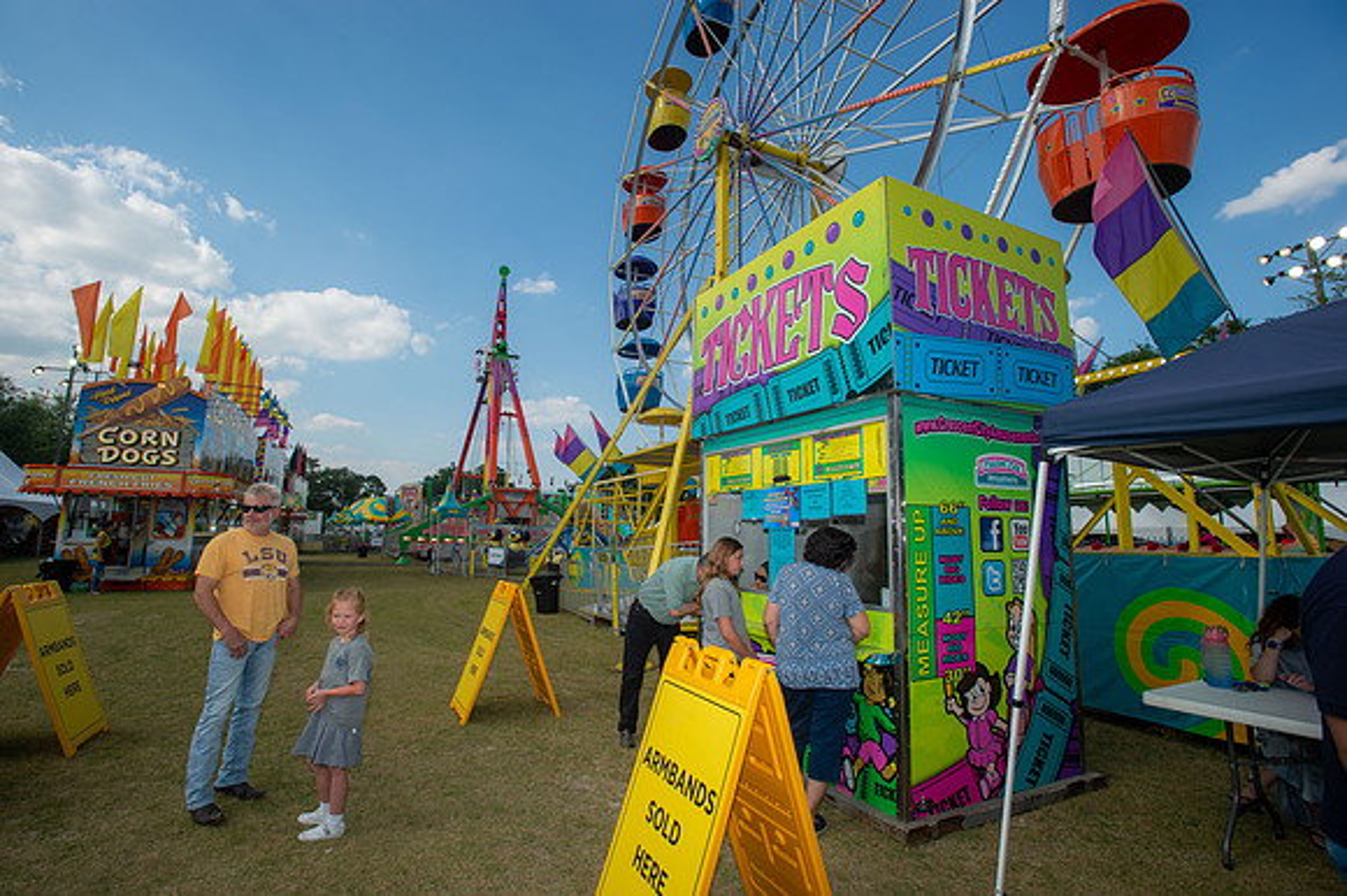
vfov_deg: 70.4
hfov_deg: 93.3
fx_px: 636
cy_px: 448
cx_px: 674
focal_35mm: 17
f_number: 8
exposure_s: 1/250
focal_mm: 17
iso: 100
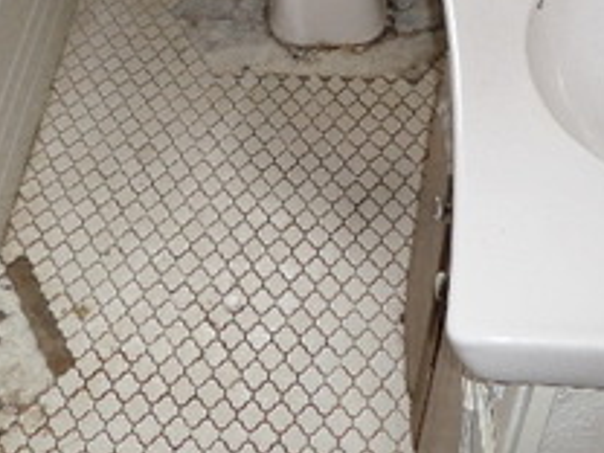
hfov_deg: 26.3
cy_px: -102
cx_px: 250
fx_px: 1291
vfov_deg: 18.7
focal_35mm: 74
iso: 100
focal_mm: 4.3
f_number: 3.1
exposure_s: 1/20
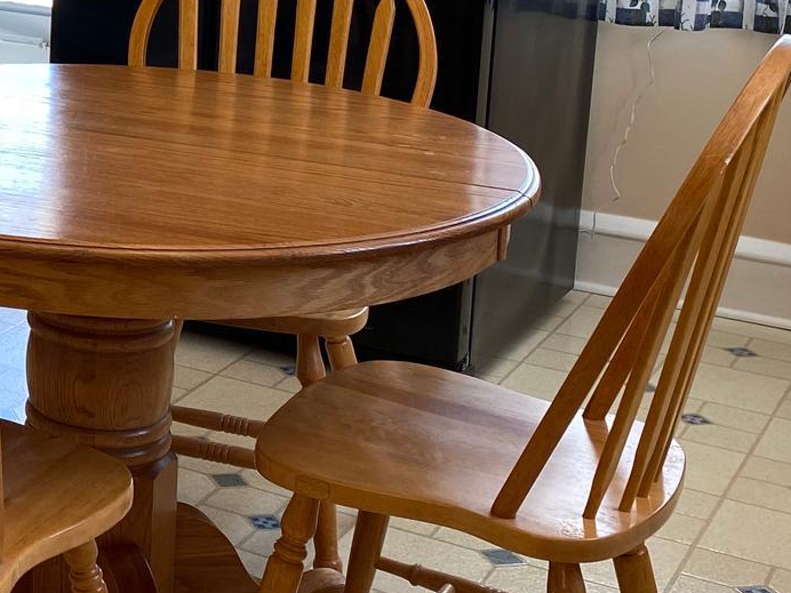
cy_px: 41
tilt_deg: -13.4
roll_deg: +0.5
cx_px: -195
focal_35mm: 77
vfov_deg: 18.8
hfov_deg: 22.9
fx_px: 1760
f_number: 1.8
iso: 40
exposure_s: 1/120
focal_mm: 4.25
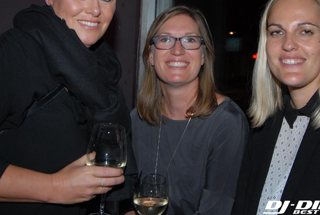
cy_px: 72
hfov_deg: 41.0
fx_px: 428
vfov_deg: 28.0
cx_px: 176
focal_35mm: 48
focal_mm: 24
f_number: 5.6
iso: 400
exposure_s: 1/60
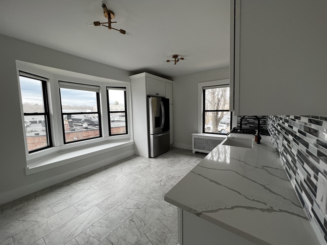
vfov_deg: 89.9
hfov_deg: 106.2
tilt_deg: -5.0
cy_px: 122
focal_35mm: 13
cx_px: 164
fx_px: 123
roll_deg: +1.4
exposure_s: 1/99
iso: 40
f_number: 1.8
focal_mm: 1.57
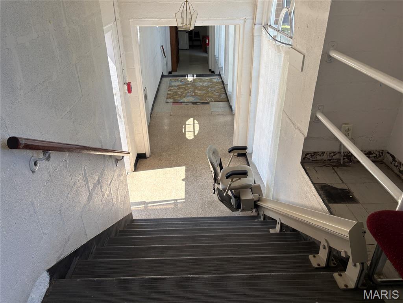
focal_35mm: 26
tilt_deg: -28.6
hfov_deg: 67.3
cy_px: 152
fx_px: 303
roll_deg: +1.2
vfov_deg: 53.1
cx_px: 202
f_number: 1.6
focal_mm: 5.96
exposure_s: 1/316
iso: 50
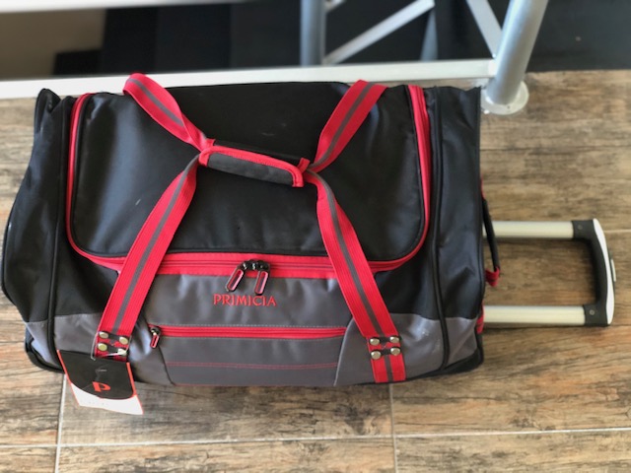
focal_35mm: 52
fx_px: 948
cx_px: 316
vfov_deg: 28.0
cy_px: 236
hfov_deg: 36.8
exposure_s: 1/8
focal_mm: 6
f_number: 2.4
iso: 200
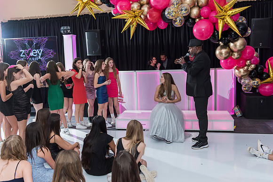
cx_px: 136
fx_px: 258
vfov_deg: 38.9
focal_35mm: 34
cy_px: 91
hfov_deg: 55.8
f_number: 4
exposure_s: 1/100
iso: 1250
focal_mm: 34
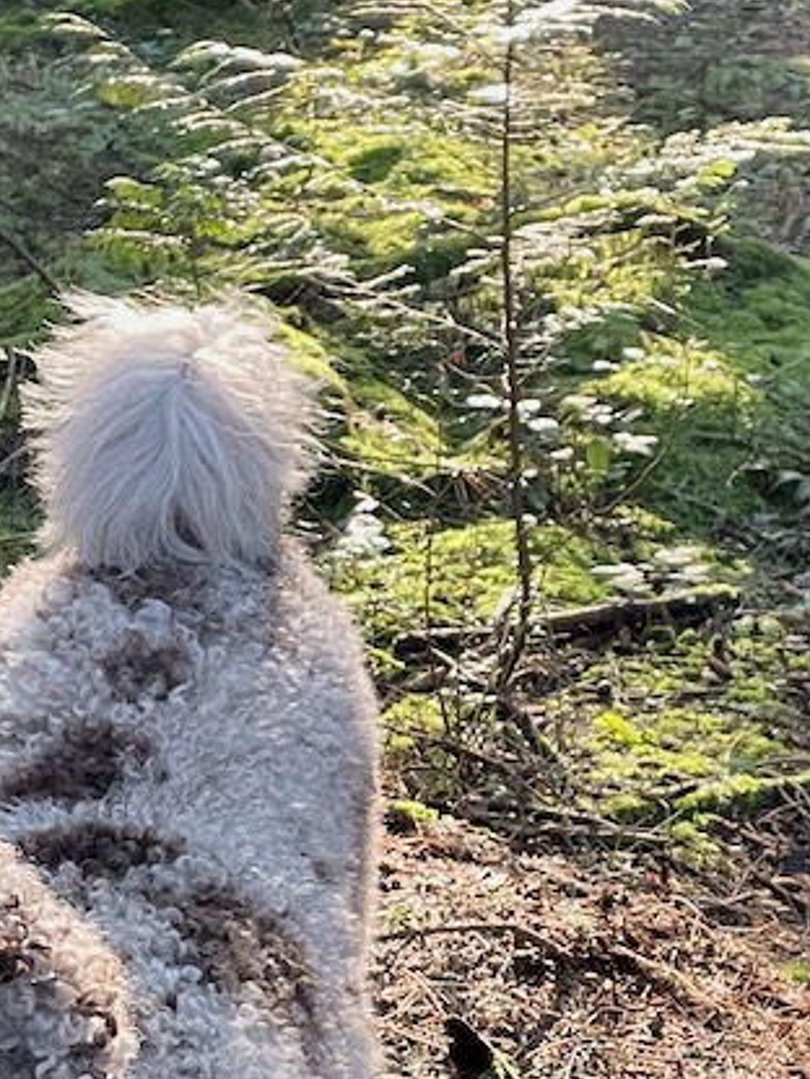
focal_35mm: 80
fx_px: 2496
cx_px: 447
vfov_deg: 24.4
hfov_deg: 18.4
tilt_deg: -19.0
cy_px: 651
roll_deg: -0.1
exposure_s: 1/60
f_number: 1.6
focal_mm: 4.2
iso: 250
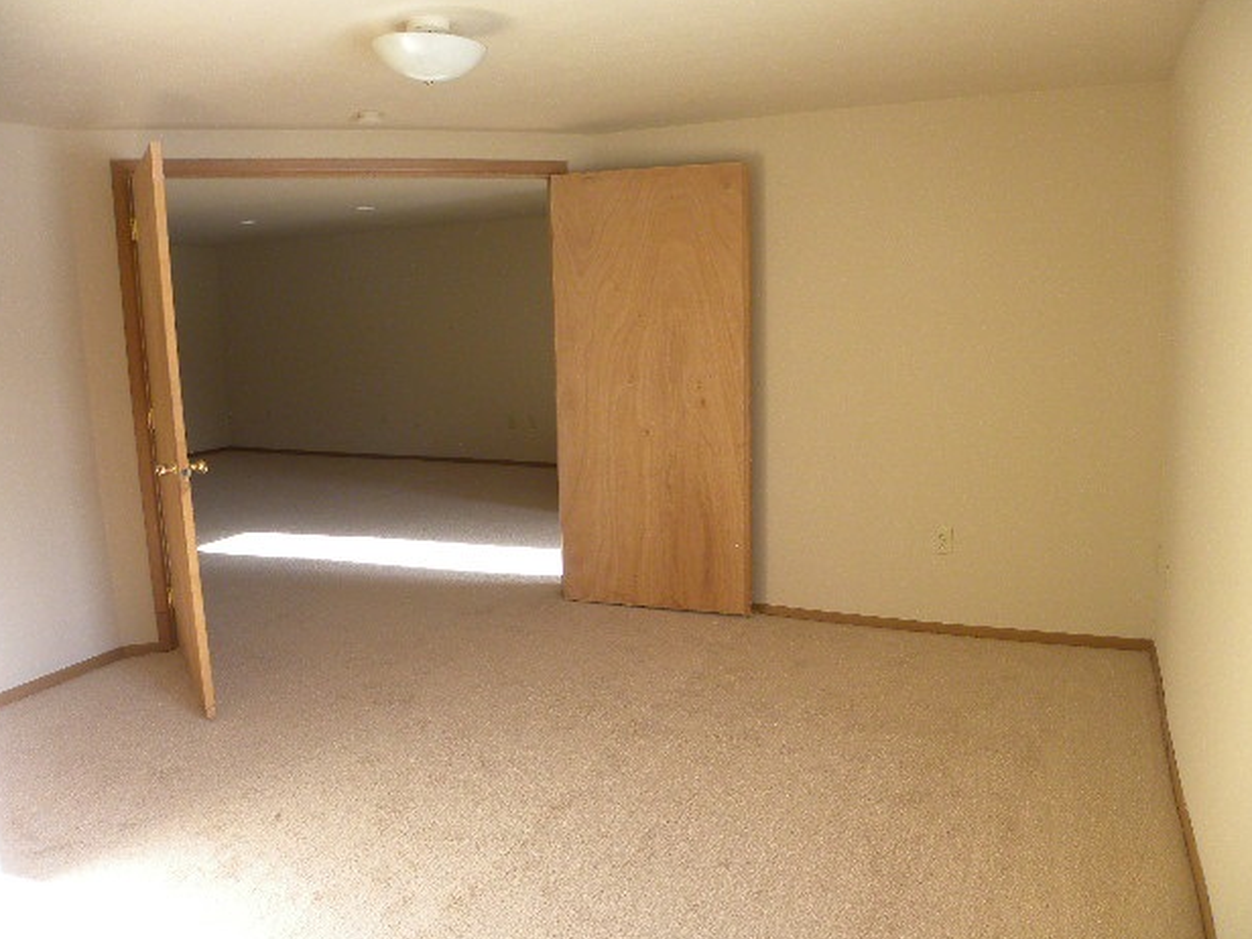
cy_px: 459
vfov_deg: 51.4
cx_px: 622
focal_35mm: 27
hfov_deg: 65.3
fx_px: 977
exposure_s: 1/66
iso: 71
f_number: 2.8
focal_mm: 4.6
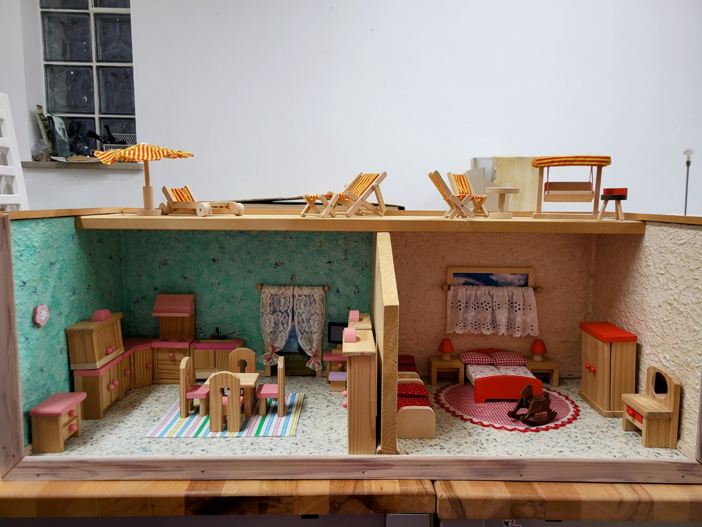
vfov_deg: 53.1
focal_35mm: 26
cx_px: 351
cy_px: 264
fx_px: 527
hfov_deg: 67.3
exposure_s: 1/100
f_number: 1.8
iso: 160
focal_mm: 5.4
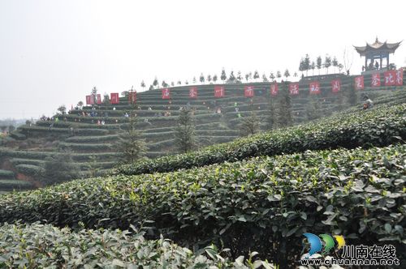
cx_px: 203
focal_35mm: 30
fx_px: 338
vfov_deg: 43.5
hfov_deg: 62.0
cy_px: 134
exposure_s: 1/250
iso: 200
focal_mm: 20
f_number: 8
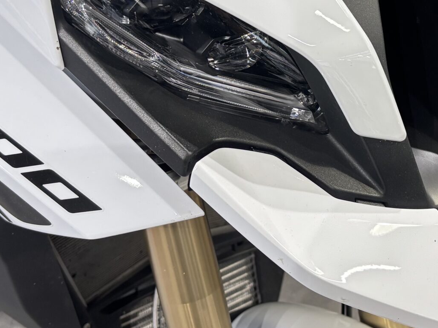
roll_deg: -0.4
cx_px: 280
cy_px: 6
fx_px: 822
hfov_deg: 29.7
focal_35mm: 65
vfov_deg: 21.8
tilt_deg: -30.6
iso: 125
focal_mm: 5.96
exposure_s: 1/50
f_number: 1.6
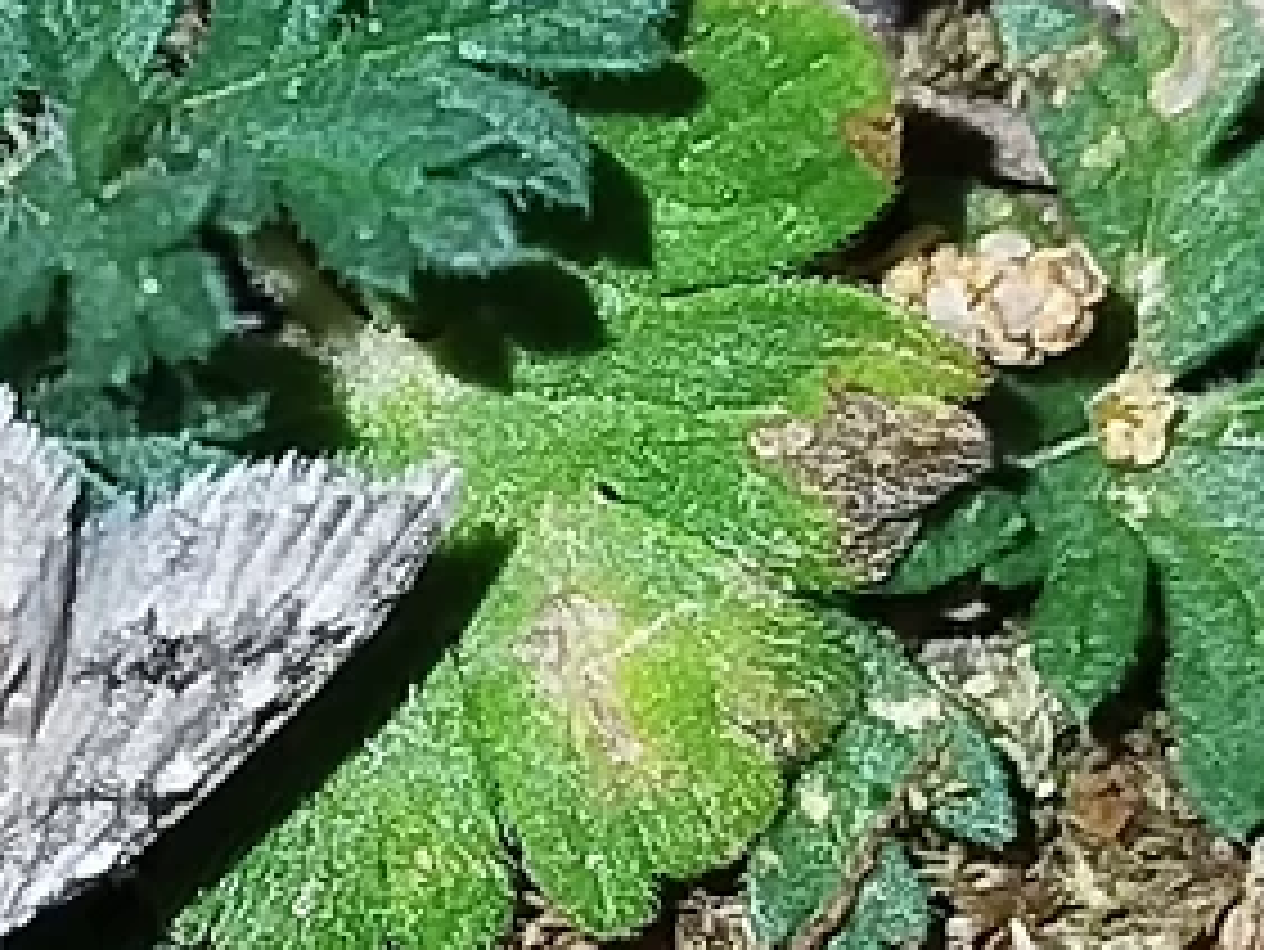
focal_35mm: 207
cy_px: 774
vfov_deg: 7.2
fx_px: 7562
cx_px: 67
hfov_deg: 9.5
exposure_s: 1/33
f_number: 1.7
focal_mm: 5.31
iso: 200
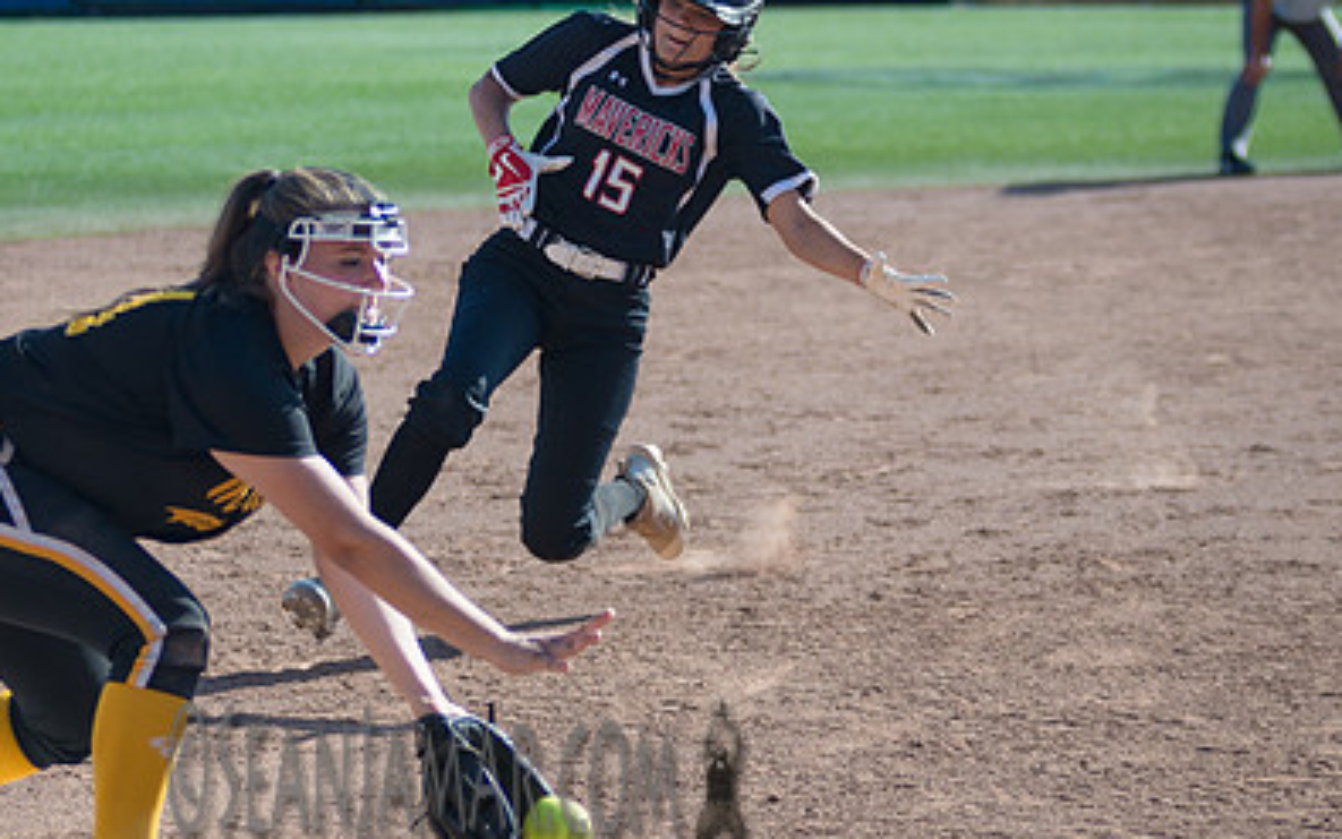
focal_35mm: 157
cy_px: 250
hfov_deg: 13.3
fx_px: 5743
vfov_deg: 8.4
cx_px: 770
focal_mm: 80
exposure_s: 1/2500
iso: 200
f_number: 2.8
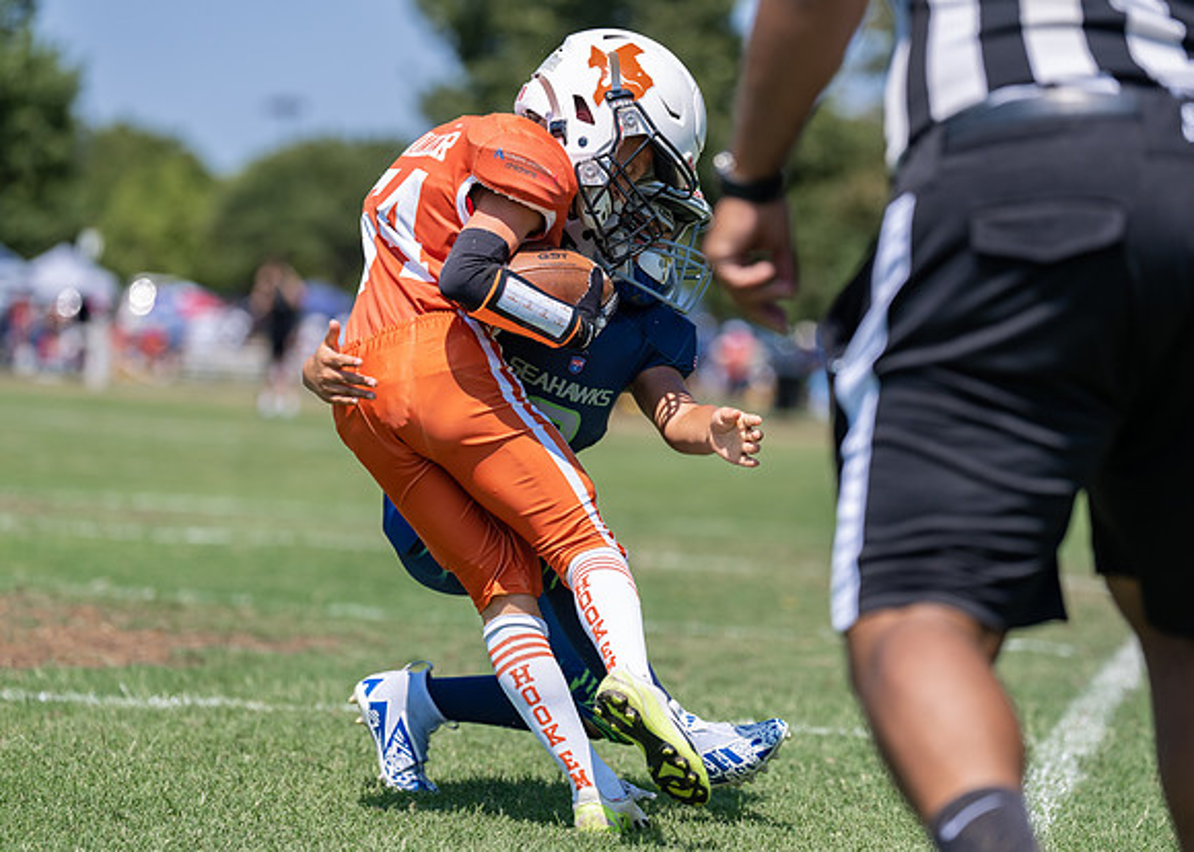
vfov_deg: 8.7
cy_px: 465
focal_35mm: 164
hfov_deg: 12.2
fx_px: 5575
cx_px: 594
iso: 100
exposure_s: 1/2000
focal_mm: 133
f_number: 2.8
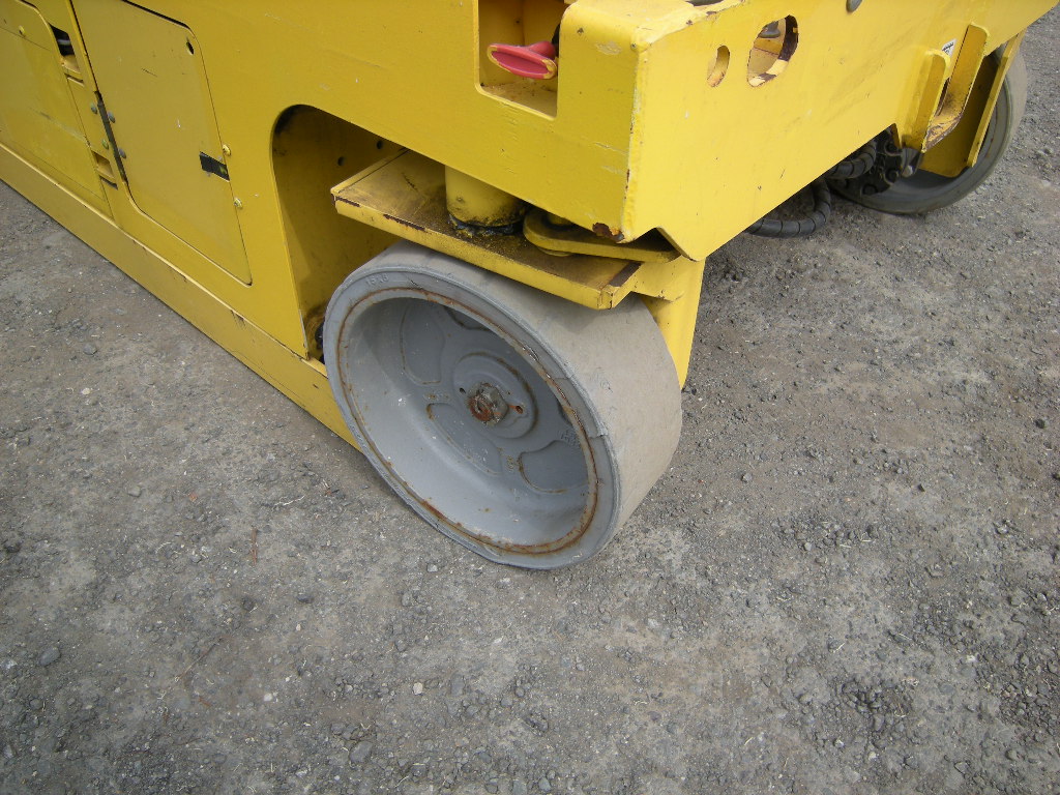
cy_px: 398
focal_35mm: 28
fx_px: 857
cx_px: 530
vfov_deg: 49.7
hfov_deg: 63.4
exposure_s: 1/397
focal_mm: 4.7
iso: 64
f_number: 2.8
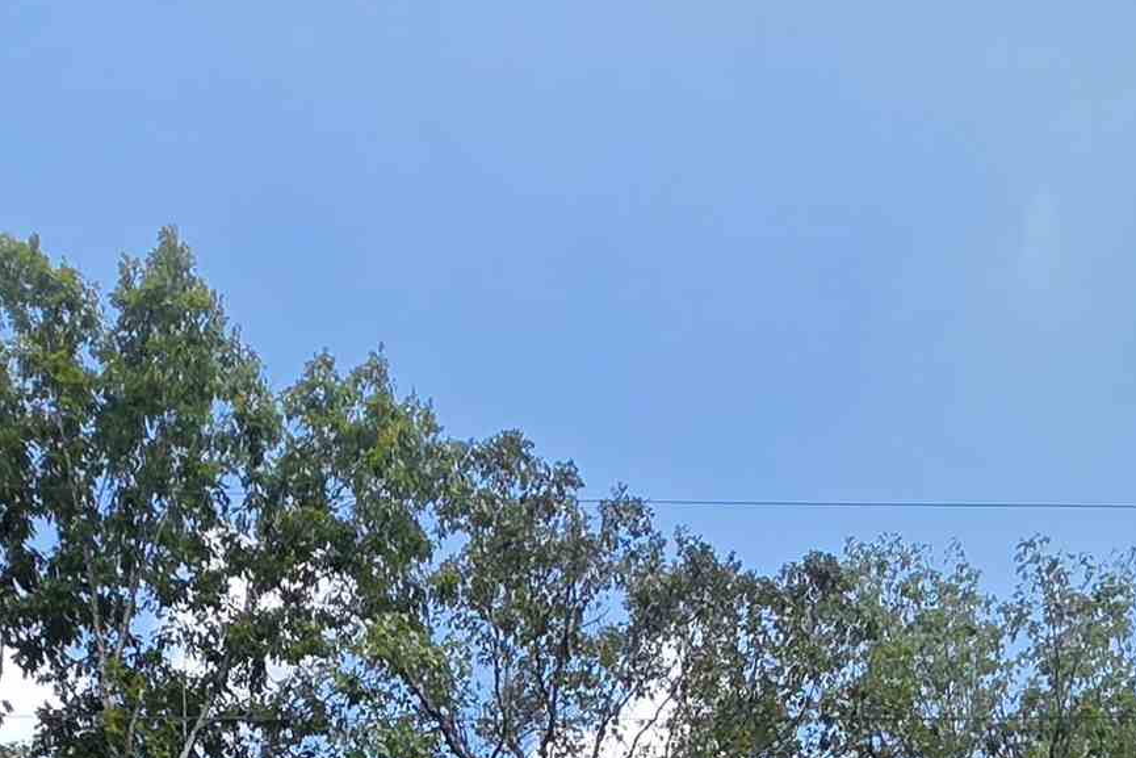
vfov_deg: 20.2
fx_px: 1515
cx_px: 335
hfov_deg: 40.3
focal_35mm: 48
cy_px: 1361
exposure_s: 1/703
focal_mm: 2.2
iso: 40
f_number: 1.9
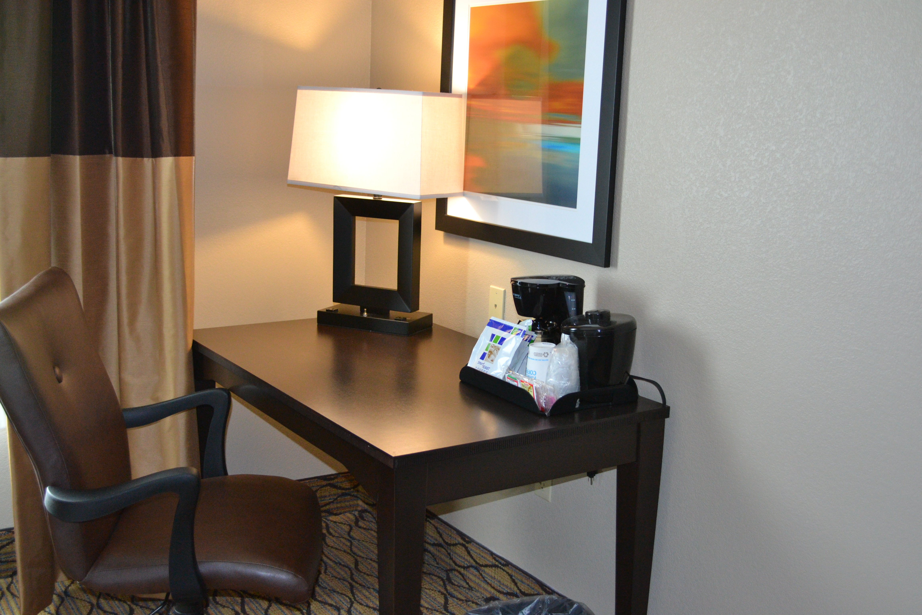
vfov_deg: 31.9
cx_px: 461
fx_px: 1076
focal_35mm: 42
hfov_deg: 46.4
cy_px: 308
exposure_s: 1/60
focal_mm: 28
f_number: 4.5
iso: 1250
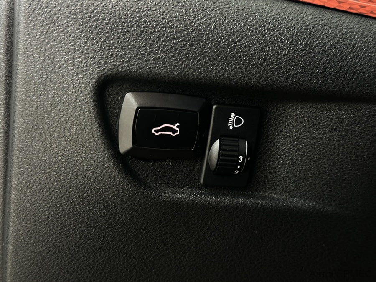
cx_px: 188
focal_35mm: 48
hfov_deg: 39.7
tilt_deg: +3.4
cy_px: 141
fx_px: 521
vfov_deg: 30.3
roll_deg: +0.7
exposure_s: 1/25
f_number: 1.78
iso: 500
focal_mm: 6.86
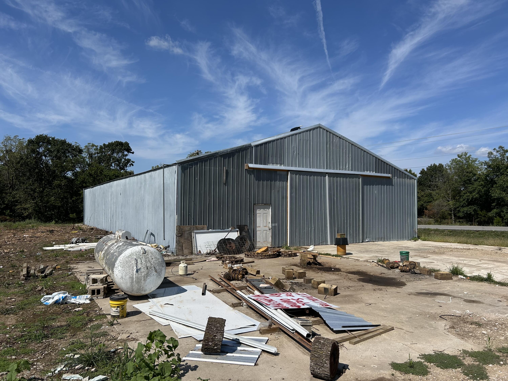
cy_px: 190
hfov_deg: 67.3
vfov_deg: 53.1
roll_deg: +0.3
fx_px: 382
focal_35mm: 26
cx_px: 254
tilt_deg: +1.3
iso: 50
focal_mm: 5.7
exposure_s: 1/6993
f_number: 1.5
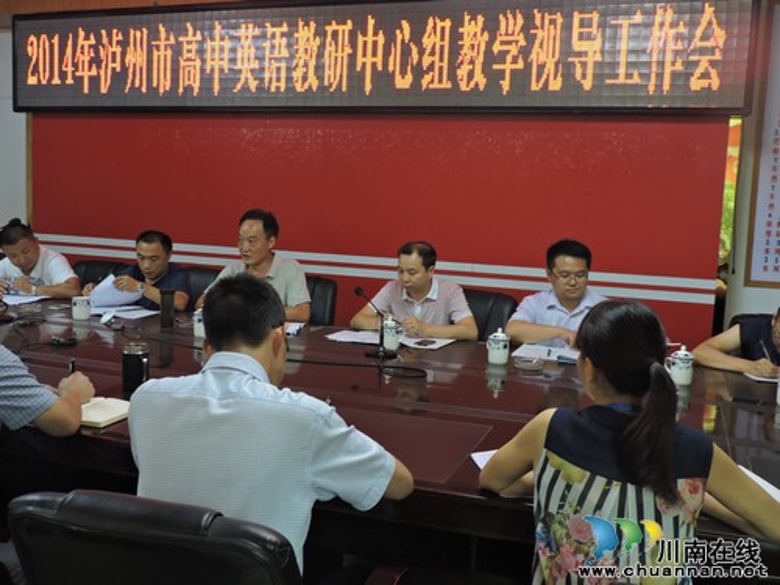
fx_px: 789
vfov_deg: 40.7
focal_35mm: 35
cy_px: 292
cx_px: 390
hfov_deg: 52.6
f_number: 3.3
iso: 400
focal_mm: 6.2
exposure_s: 1/25
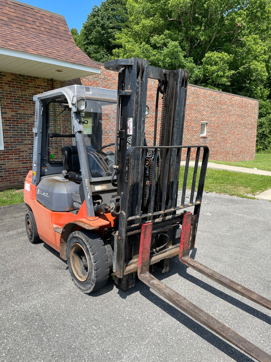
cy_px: 181
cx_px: 136
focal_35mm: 26
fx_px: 271
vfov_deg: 67.3
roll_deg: +0.3
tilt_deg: -8.3
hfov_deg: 53.1
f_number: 1.6
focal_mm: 4.2
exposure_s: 1/2304
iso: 32
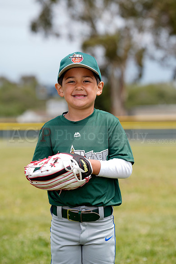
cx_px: 88
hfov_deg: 9.5
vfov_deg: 14.2
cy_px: 132
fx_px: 1063
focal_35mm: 145
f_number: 4.5
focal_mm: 145
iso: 50
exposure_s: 1/320
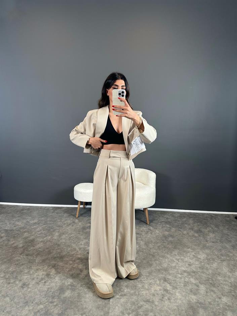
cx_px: 118
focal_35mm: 24
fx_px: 219
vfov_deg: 71.6
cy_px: 158
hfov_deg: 56.8
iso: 100
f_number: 1.78
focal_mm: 6.86
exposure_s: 1/100
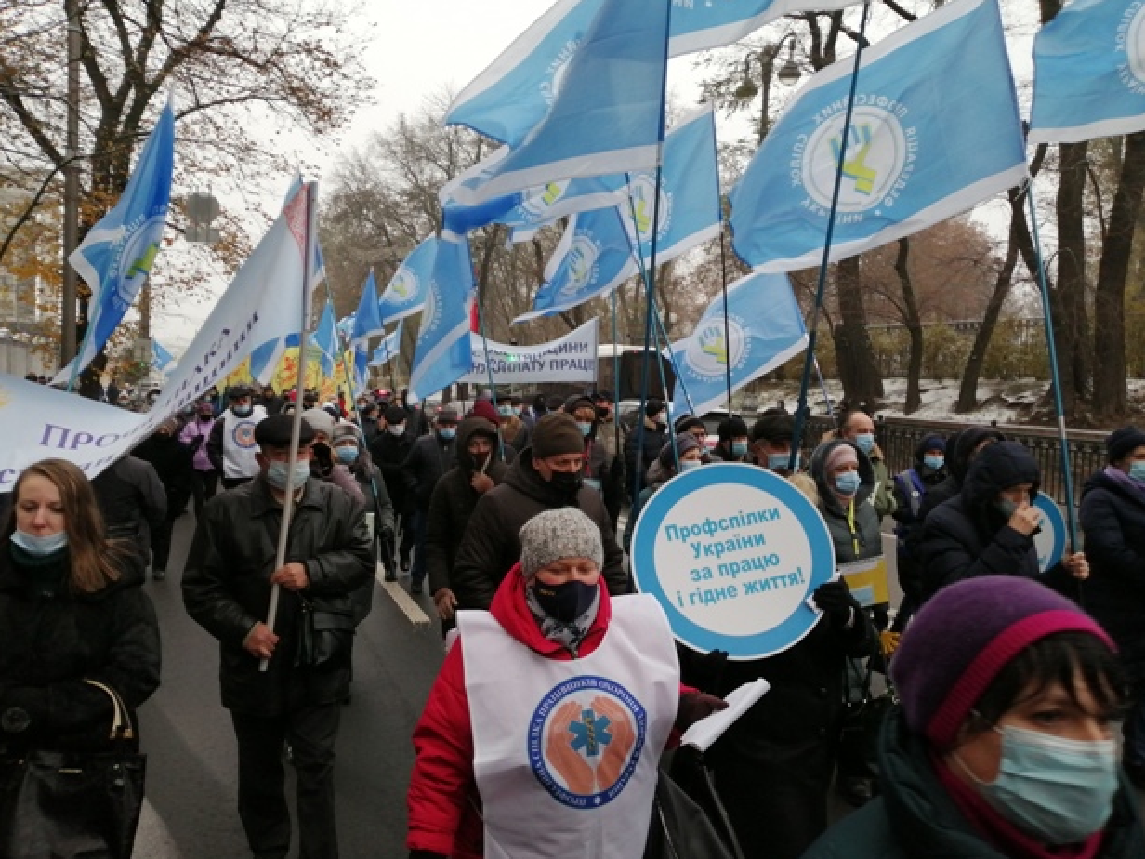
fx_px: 893
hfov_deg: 65.3
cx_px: 559
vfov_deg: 51.4
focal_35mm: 27
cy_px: 439
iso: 80
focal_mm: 3.62
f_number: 1.8
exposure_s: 1/100
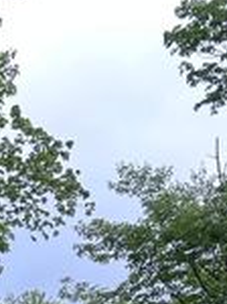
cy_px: 534
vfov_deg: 15.0
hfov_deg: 11.6
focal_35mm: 116
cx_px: -209
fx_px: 1017
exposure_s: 1/411
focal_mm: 5.7
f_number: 1.5
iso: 50
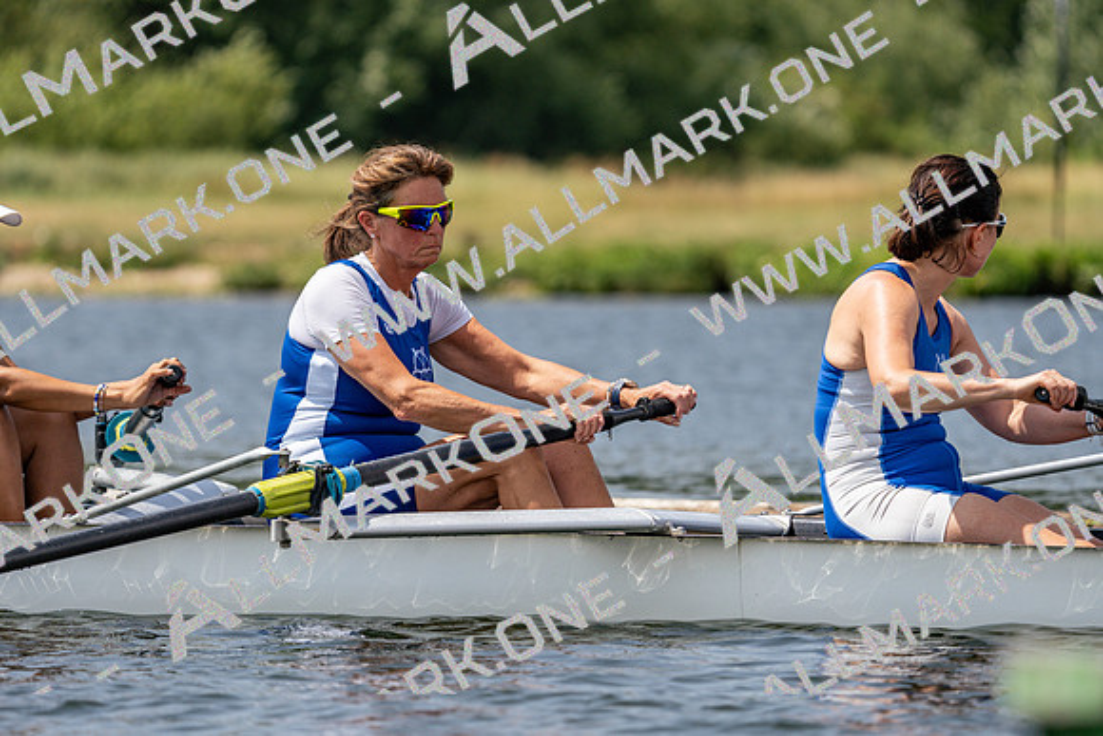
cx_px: 552
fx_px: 10634
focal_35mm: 347
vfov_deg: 4.0
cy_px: 368
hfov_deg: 5.9
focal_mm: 347
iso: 200
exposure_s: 1/1600
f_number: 6.3
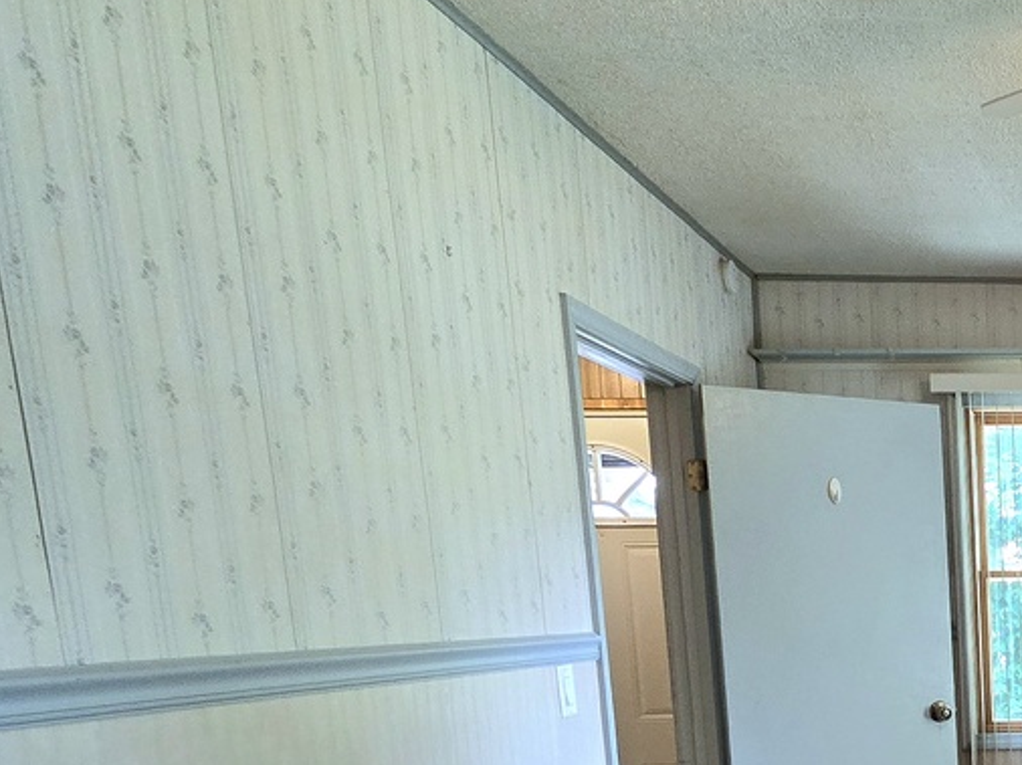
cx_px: 1220
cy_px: 781
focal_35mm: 37
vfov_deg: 34.8
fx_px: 1092
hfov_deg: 37.9
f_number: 2.2
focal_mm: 2.2
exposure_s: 1/60.2
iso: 250
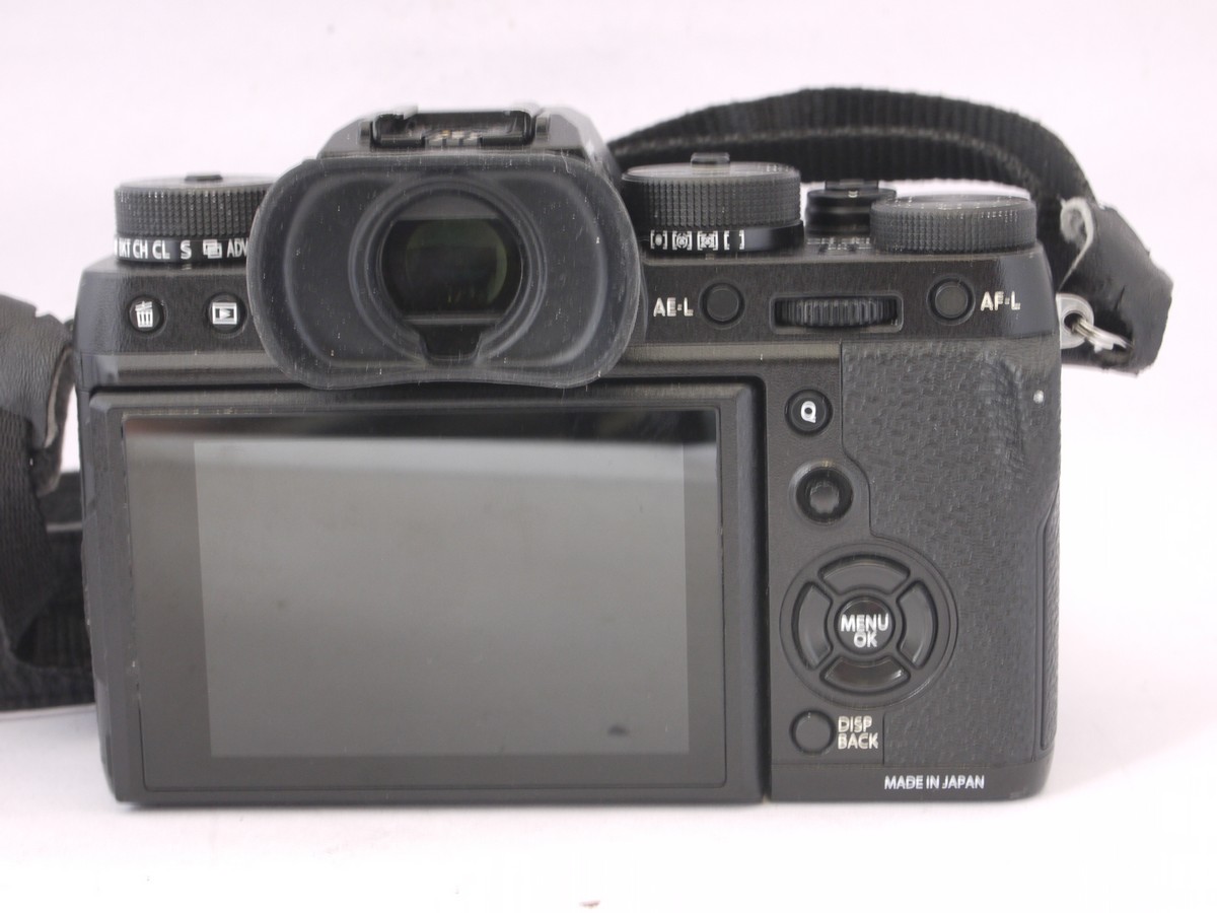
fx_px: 2602
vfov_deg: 19.9
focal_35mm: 74
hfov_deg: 26.3
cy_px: 456
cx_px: 608
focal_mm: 37
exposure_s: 1/3.2
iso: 400
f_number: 10
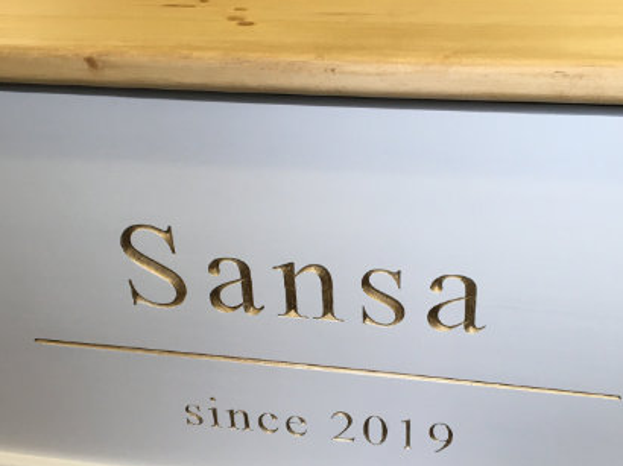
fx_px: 827
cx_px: 334
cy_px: 282
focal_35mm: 46
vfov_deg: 31.4
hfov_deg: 41.2
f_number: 2.2
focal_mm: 4.2
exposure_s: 1/33
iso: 40
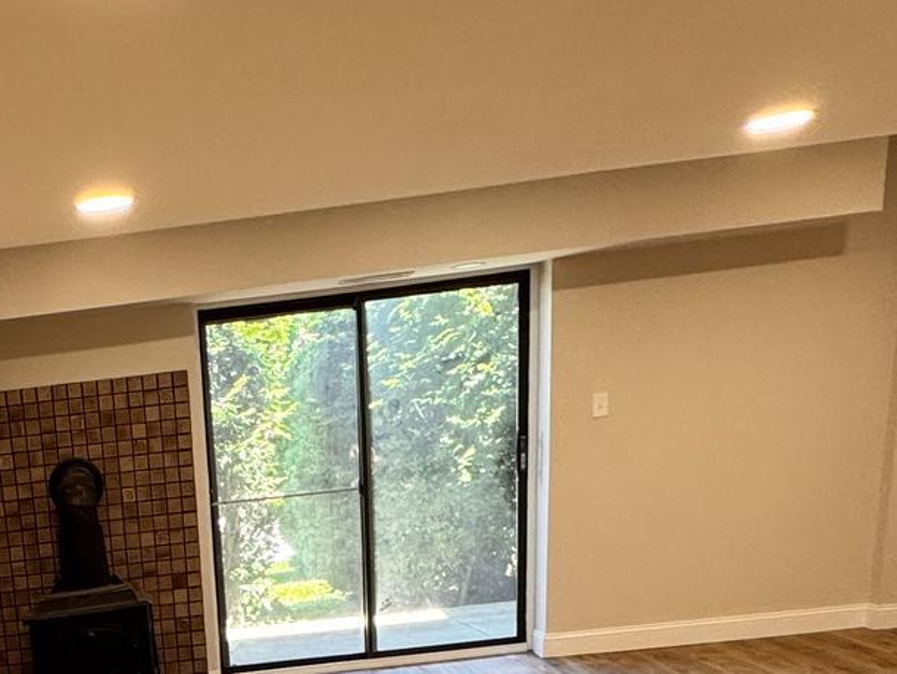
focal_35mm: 47
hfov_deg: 37.5
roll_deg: +6.3
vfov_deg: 26.8
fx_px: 1218
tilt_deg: -17.8
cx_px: 75
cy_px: 840
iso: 200
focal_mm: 2.22
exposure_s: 1/120
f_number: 2.2
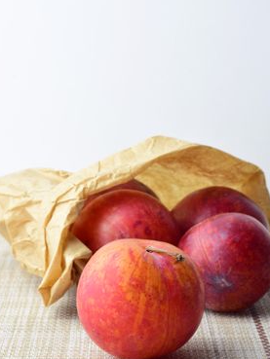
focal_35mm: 100
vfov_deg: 19.6
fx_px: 1039
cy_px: 215
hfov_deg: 14.8
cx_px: 140
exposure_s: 1/4
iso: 100
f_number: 16
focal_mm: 50
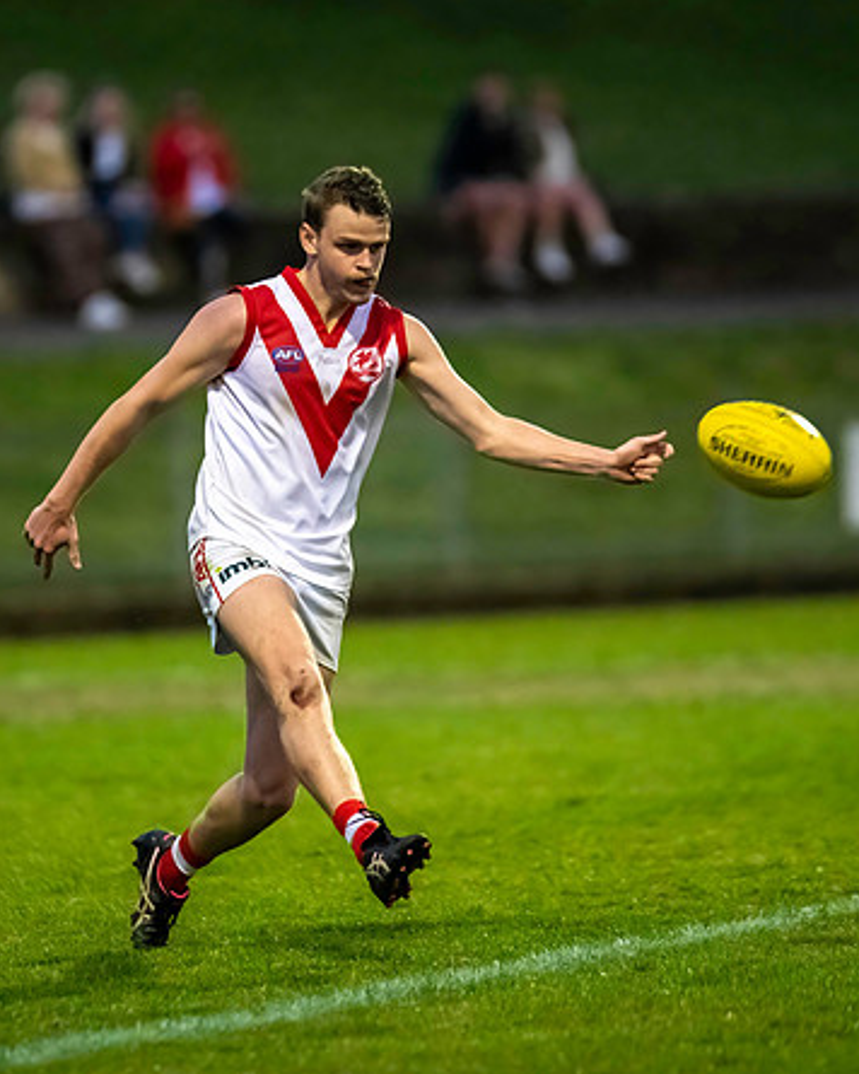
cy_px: 479
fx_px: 15731
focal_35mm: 495
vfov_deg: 3.9
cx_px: 261
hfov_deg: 3.1
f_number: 2.8
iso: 10000
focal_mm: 300
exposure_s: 1/1600
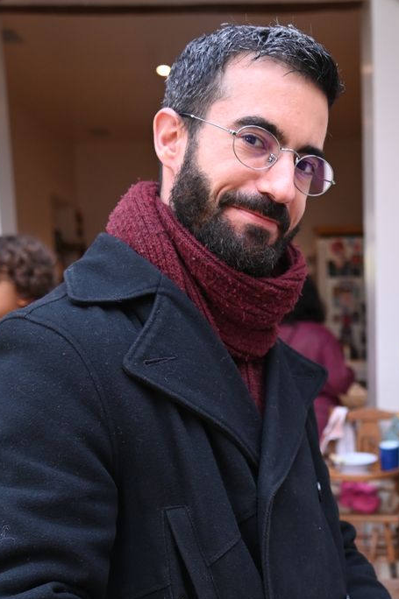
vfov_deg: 33.5
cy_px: 476
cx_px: 320
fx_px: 966
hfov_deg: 23.0
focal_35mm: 58
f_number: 4
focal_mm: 31
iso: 1100
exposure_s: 1/125
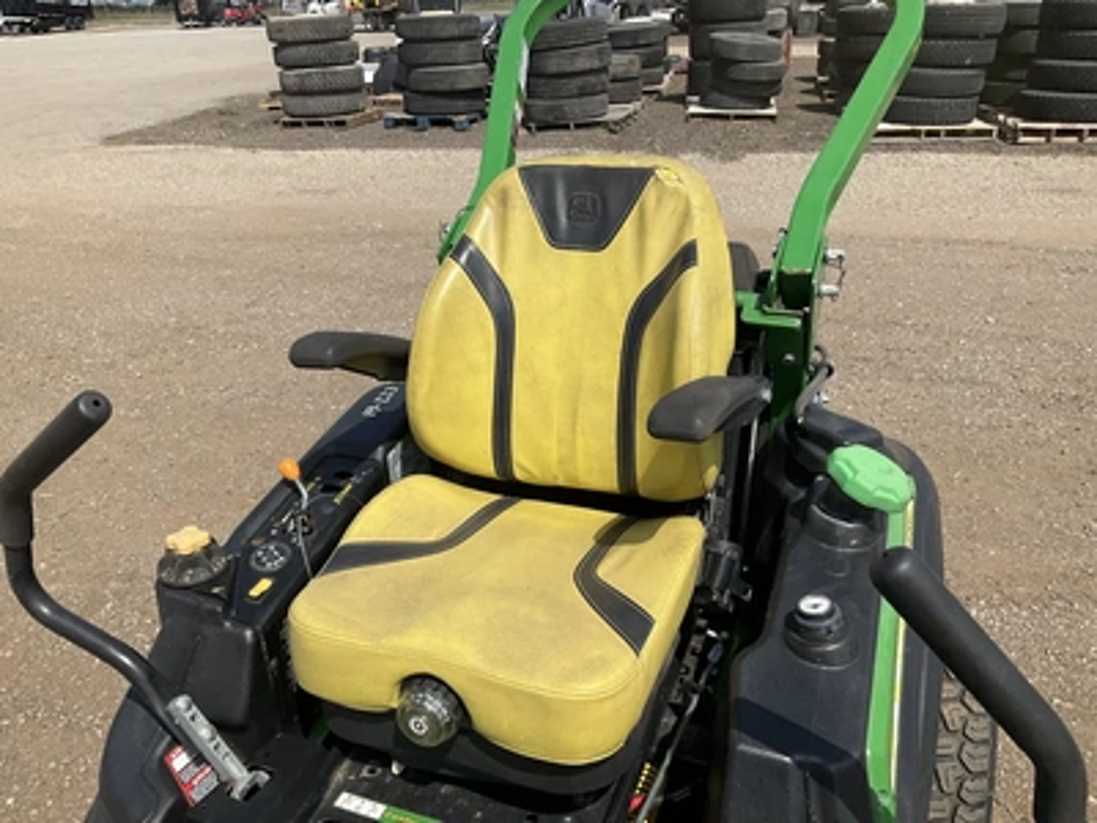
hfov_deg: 61.7
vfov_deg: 48.2
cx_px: 548
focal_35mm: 29
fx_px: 919
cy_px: 412
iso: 25
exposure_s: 1/2427
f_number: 1.8
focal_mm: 3
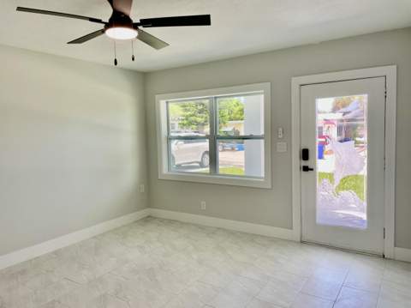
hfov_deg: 67.4
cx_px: 206
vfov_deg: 53.0
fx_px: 308
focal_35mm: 26
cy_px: 154
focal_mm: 4.2
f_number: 1.6
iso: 32
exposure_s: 1/231
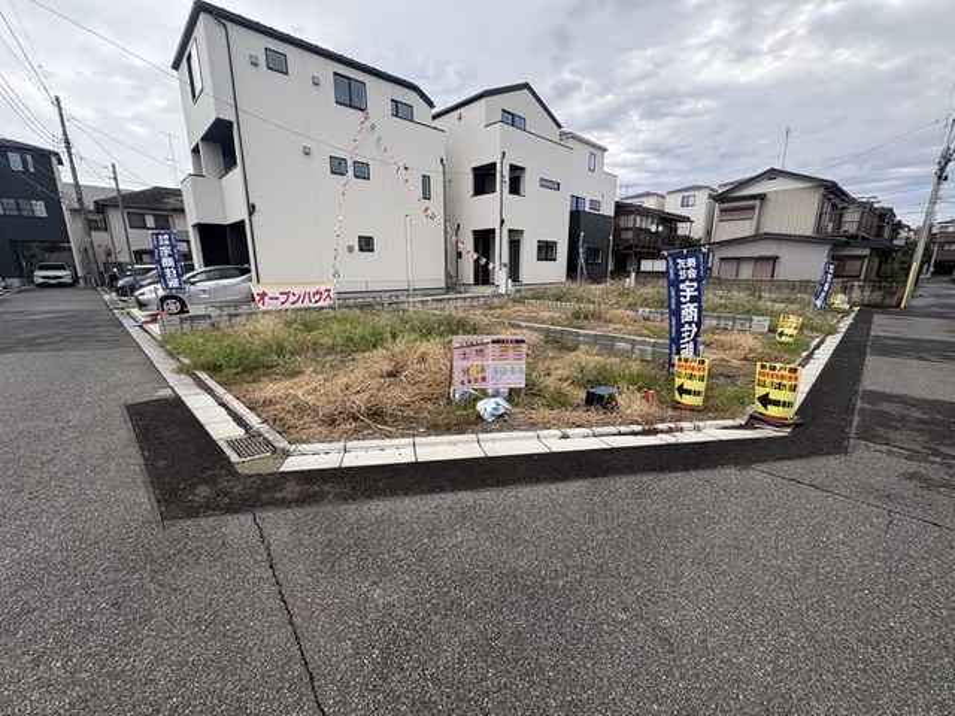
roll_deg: +0.1
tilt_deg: -12.6
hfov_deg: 102.1
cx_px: 478
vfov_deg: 85.7
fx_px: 386
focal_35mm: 14
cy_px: 358
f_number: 2.2
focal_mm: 2.22
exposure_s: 1/298
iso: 40
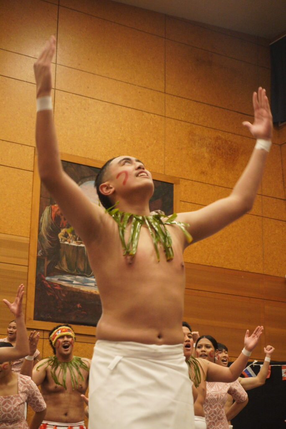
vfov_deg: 28.1
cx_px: 143
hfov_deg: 18.9
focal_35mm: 72
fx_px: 858
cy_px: 214
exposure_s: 1/80
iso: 4000
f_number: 5.6
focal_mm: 48
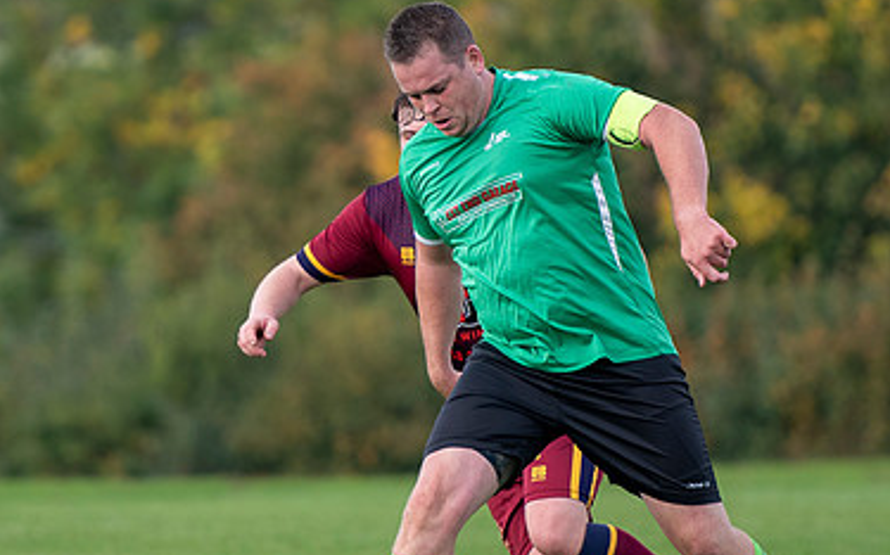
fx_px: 15250
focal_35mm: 629
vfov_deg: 2.1
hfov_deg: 3.3
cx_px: 345
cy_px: 234
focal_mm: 200
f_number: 2.8
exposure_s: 1/1600
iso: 320
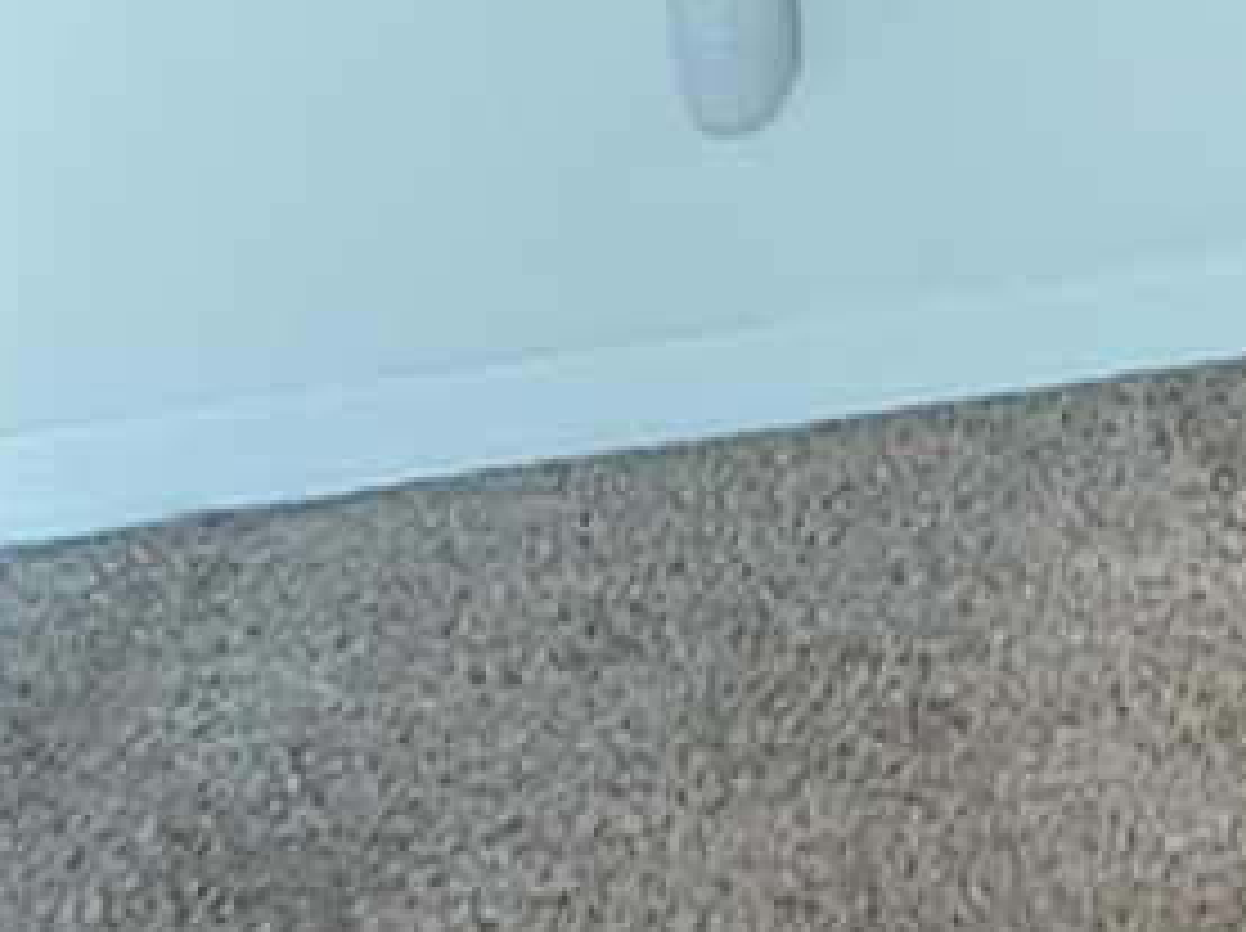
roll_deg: -0.1
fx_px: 2912
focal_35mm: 81
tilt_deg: -14.0
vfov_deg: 13.7
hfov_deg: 18.3
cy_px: -1238
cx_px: 2321
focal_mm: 2.22
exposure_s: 1/60
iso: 800
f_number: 2.2
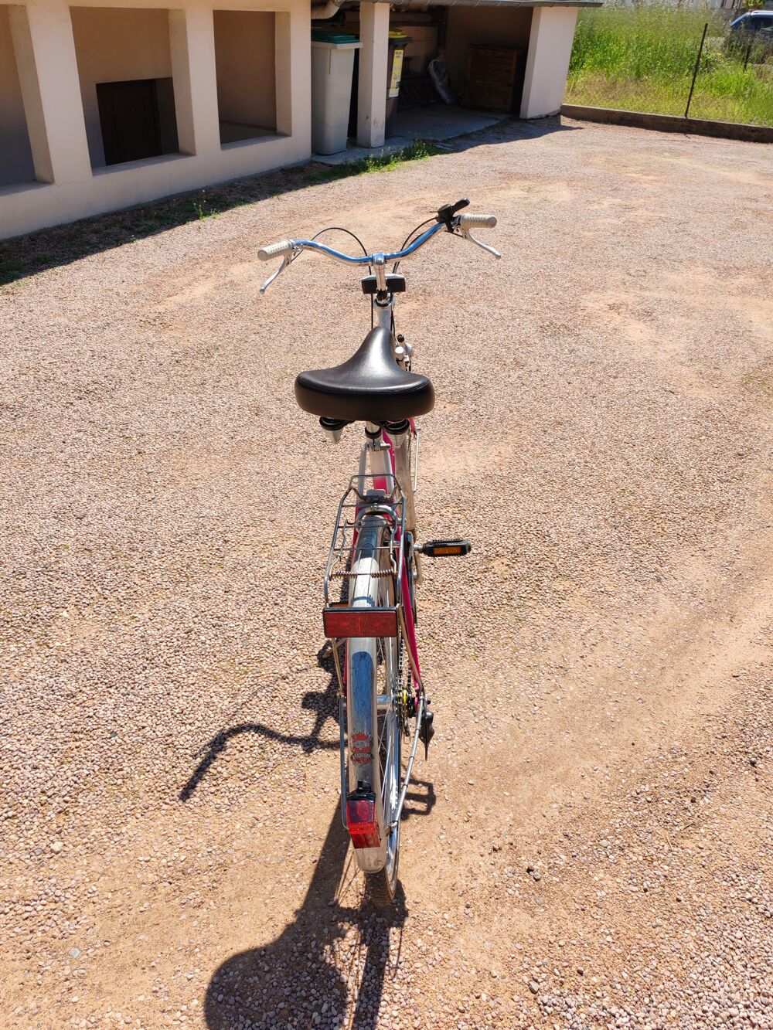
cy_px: 515
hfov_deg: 51.4
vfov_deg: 65.3
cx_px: 386
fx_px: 804
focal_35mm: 27
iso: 50
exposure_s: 1/650
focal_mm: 6.12
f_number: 1.9
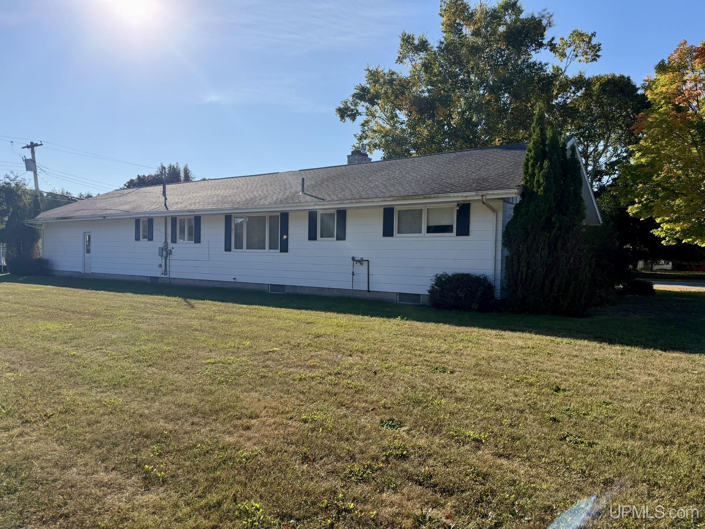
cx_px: 352
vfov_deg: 56.8
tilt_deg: -1.5
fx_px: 489
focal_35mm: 24
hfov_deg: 71.6
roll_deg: -0.9
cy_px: 264
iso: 100
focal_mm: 6.76
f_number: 1.78
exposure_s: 1/6173
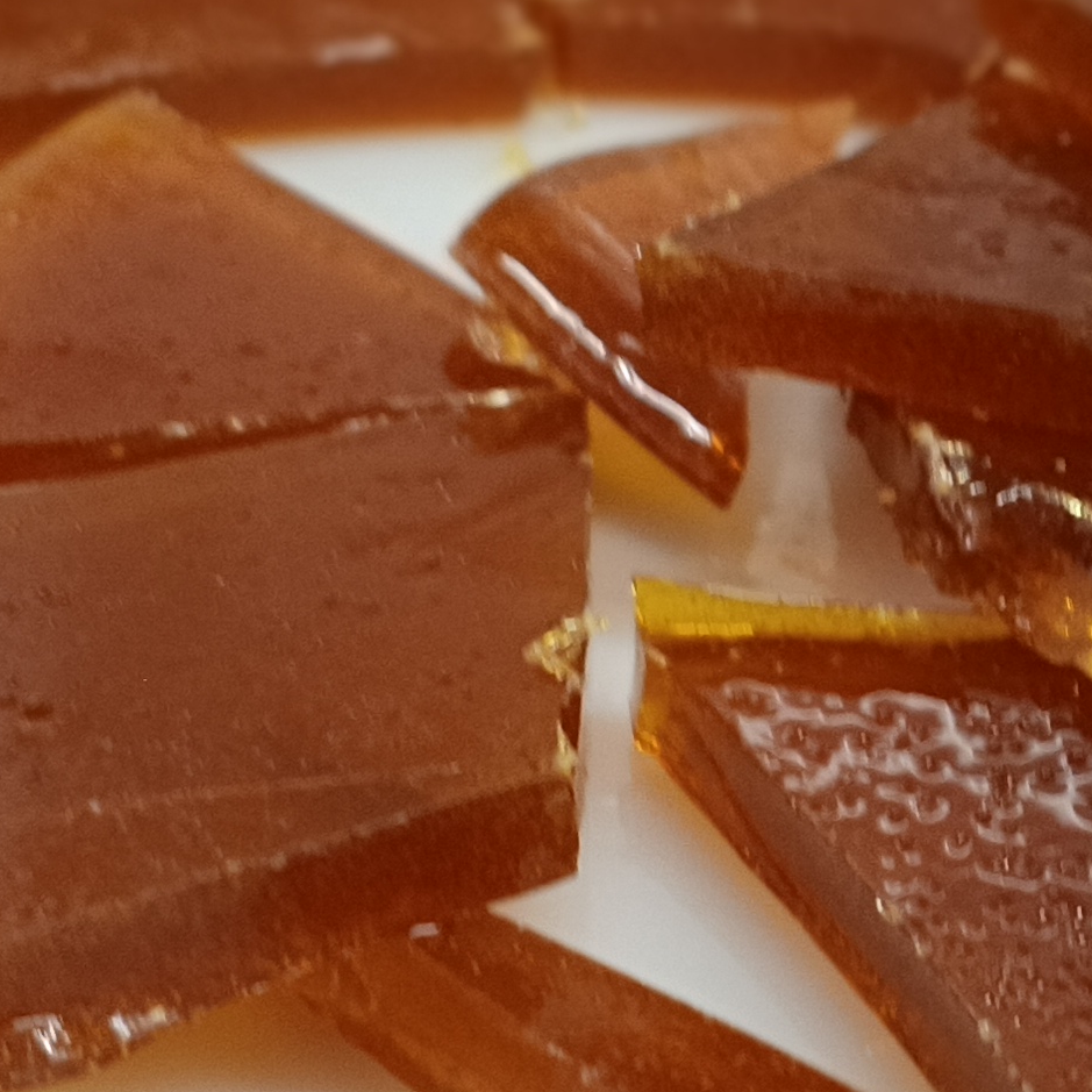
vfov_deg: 19.7
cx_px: 1212
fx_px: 3141
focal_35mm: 88
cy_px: 565
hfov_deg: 18.9
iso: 213
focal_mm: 4.09
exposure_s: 1/50
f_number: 1.6
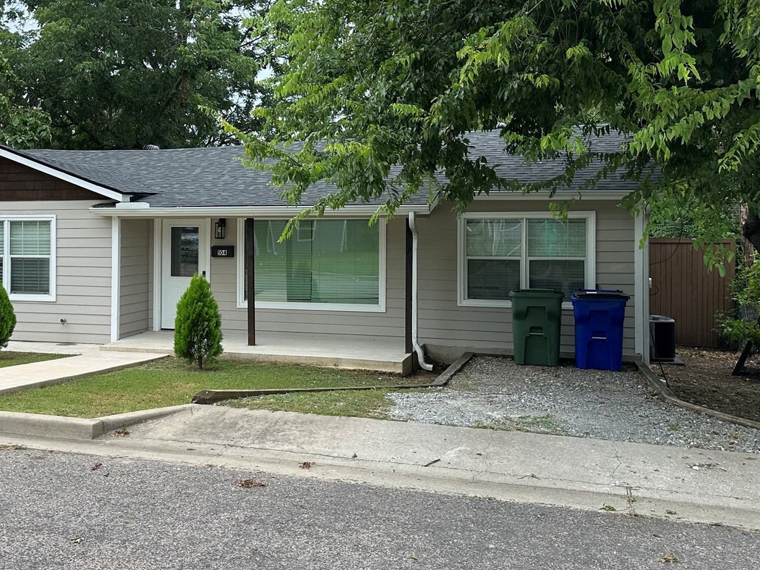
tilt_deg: -1.0
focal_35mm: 40
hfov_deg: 45.8
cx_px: 232
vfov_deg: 35.9
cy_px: 244
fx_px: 878
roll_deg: -0.4
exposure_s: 1/2469
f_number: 1.78
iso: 80
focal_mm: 6.86
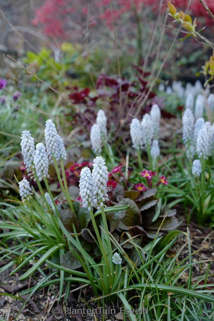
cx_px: 101
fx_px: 268
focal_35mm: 30
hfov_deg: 43.6
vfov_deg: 61.9
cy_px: 162
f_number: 4
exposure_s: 1/50
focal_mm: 28
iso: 400
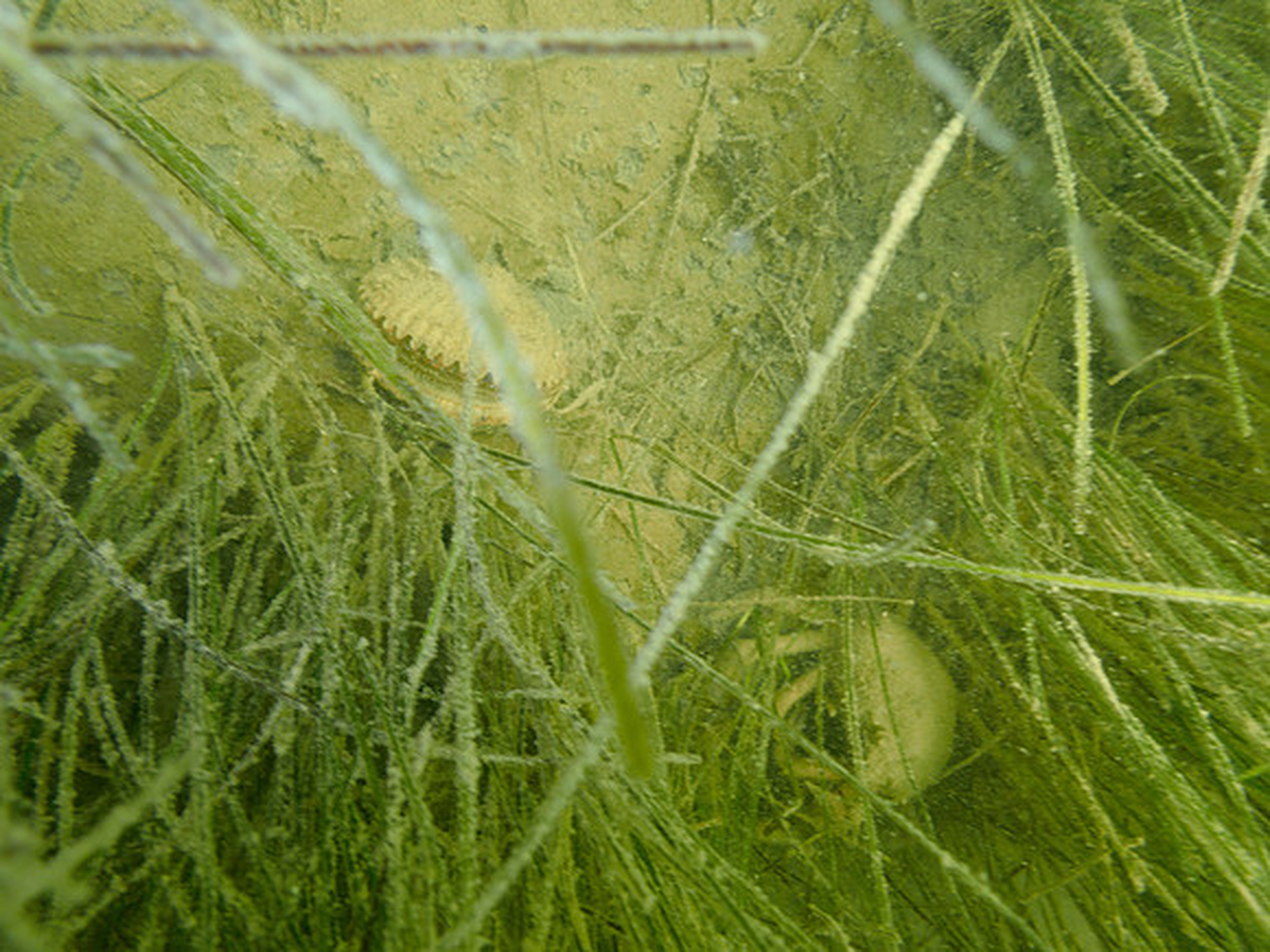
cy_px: 476
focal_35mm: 25
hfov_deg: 69.4
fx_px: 917
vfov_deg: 54.9
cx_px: 635
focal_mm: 4.5
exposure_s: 1/125
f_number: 2.8
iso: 100
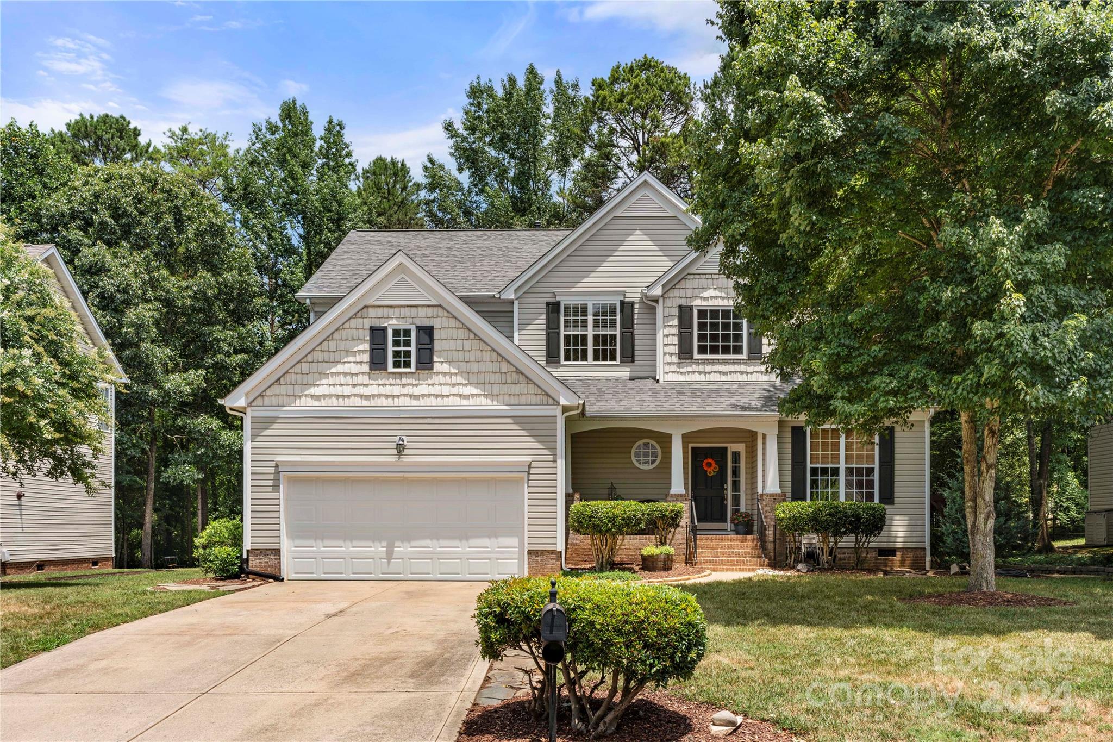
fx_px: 927
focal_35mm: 30
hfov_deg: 61.9
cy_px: 371
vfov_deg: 43.6
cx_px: 556
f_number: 10
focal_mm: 30
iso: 100
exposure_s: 1/160
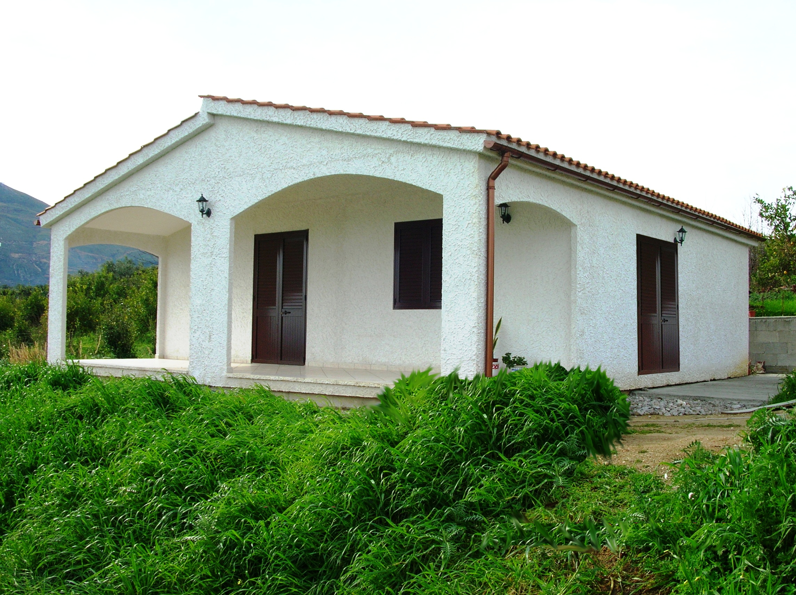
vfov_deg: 38.6
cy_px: 298
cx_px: 398
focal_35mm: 37
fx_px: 850
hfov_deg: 50.2
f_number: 5.8
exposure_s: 1/139
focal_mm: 6.2
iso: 50
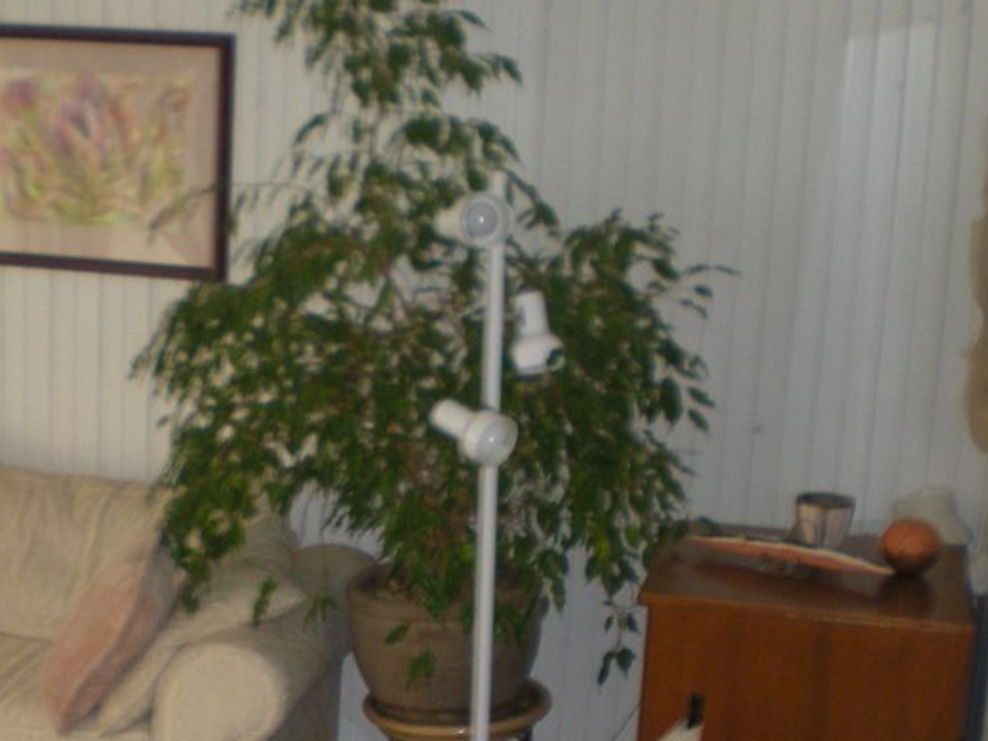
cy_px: 634
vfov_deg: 19.4
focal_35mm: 75
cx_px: 204
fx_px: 2140
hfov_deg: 25.6
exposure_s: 1/30
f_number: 3.1
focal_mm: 6.3
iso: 173
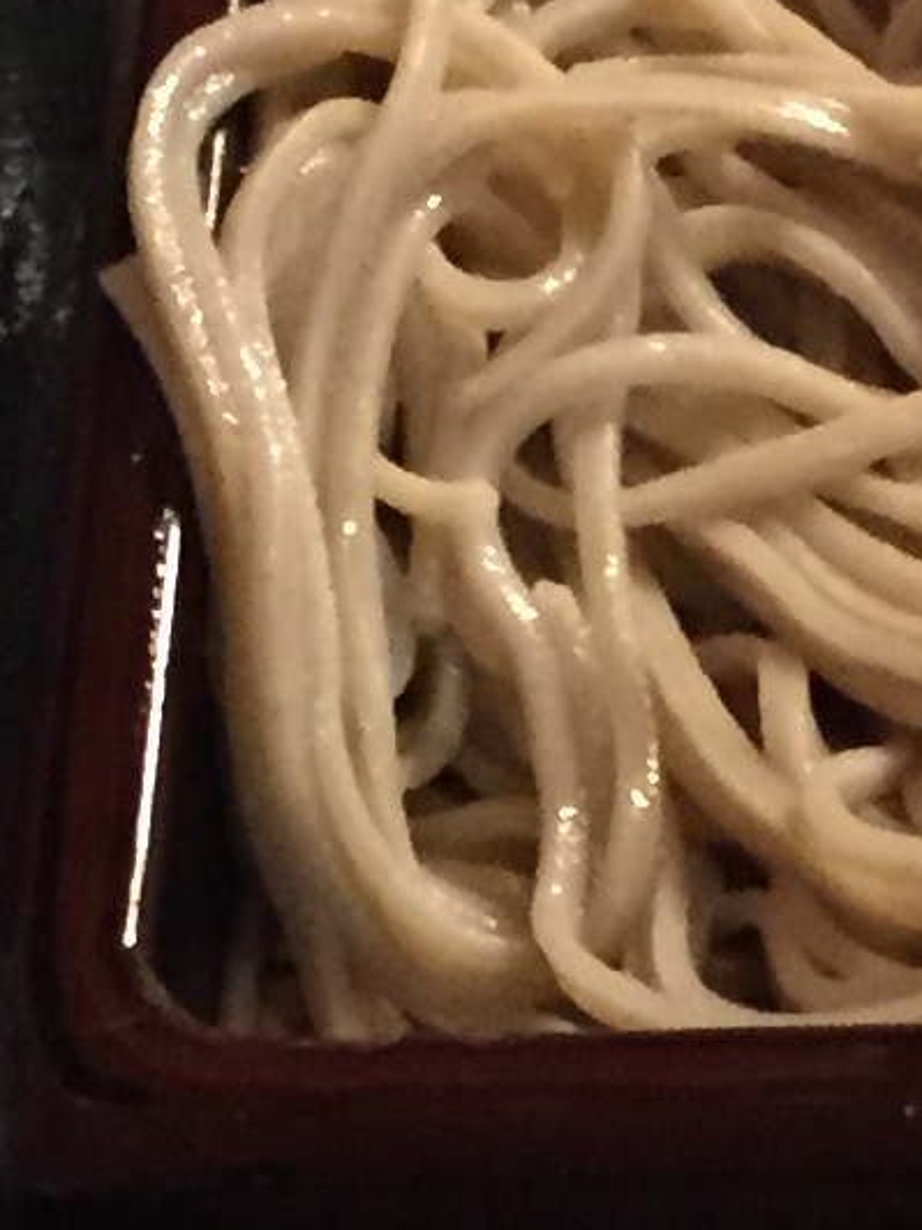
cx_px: 1202
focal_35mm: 178
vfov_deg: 11.1
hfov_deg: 8.2
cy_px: 675
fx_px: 6321
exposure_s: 1/15
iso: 800
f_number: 2.2
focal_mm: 4.15
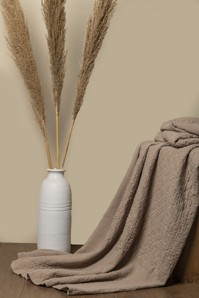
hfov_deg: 16.1
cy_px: 149
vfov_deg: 23.9
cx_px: 100
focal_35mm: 85
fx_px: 705
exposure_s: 1/160
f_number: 11
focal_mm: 85
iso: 100
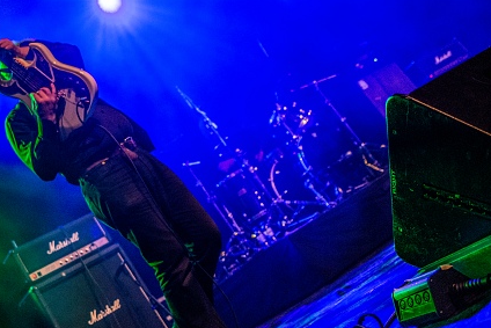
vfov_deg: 26.4
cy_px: 118
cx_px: 108
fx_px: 696
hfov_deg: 37.6
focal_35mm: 51
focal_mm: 30
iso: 2500
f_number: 2.8
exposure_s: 1/80
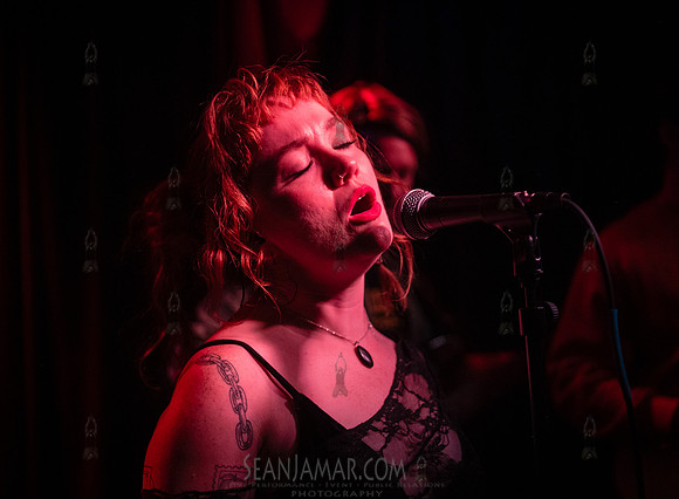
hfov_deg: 26.2
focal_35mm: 75
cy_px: 250
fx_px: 1457
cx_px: 375
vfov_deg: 19.4
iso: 8000
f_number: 3.5
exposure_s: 1/400
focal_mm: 70
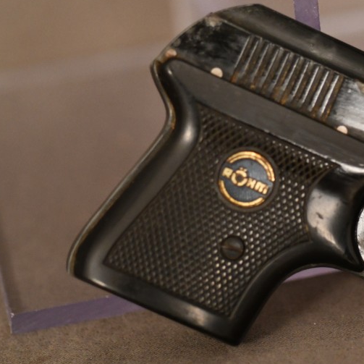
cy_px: 164
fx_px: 1737
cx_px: 320
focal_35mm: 146
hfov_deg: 11.9
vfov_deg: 12.0
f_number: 3.2
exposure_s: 1/250
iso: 2500
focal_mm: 60
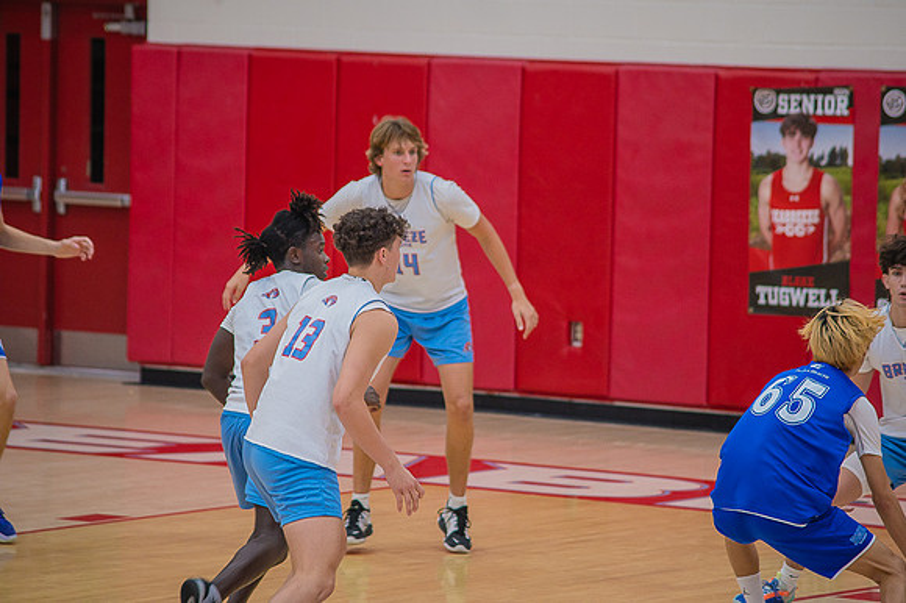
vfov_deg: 6.2
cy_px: 302
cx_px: 453
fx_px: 5533
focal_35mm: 220
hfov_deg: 9.4
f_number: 5.3
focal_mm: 220
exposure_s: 1/250
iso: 1000
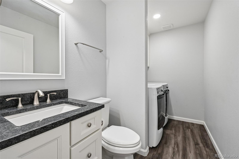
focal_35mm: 15
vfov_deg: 77.3
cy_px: 80
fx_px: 100
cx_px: 120
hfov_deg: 100.4
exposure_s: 1/10
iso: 400
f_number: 10
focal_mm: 15
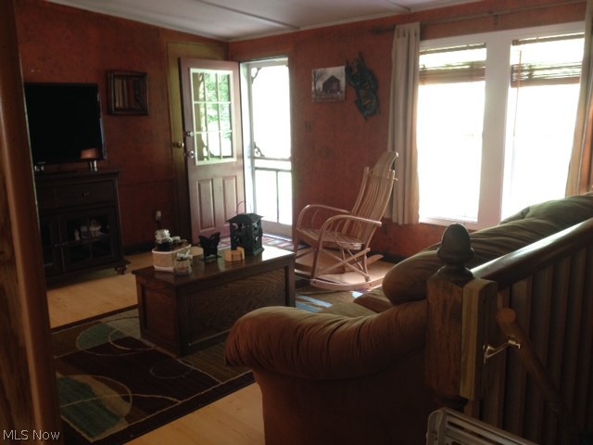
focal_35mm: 35
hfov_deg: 52.6
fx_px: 600
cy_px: 222
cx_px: 296
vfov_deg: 40.7
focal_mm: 4.28
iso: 160
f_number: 2.4
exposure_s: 1/20
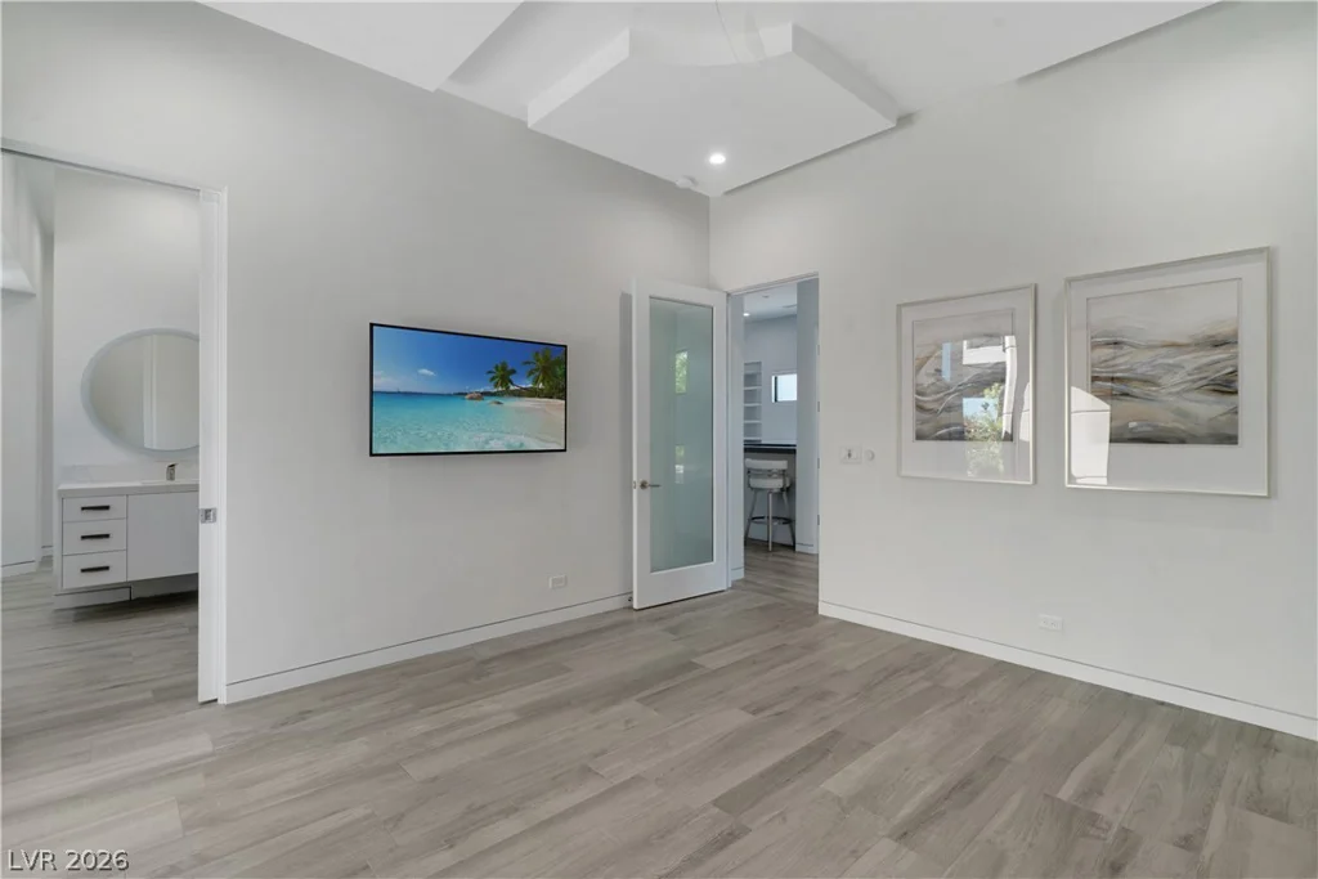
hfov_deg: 96.7
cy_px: 440
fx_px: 586
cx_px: 659
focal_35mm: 16
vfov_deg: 73.8
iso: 500
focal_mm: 16
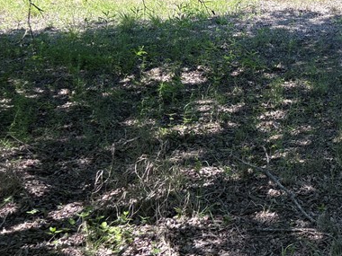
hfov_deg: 24.7
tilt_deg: -4.3
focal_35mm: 70
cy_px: -28
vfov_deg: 20.0
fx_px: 692
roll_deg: +0.4
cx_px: 428
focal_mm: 5.96
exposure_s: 1/1016
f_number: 1.6
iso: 50
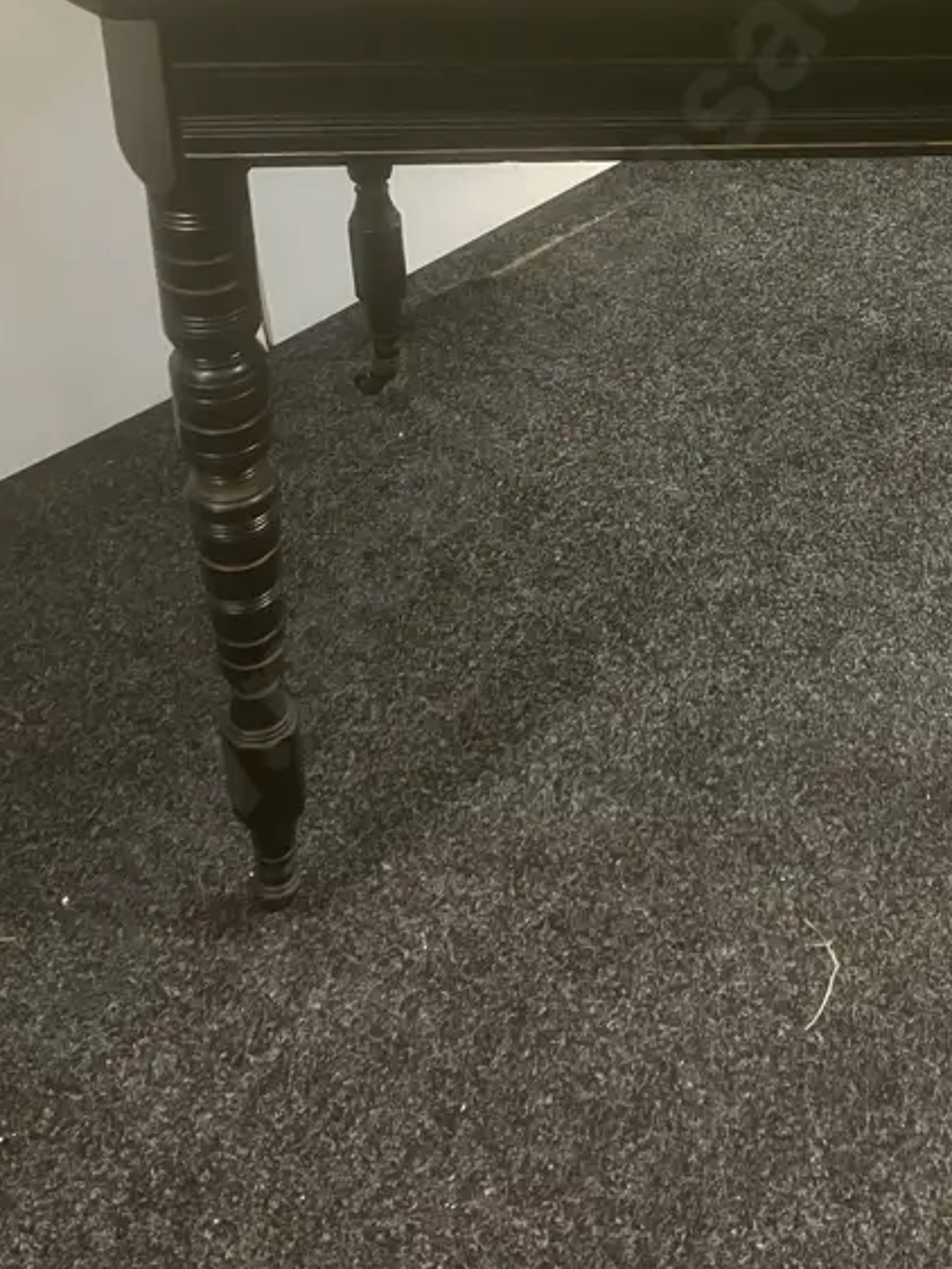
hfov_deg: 28.2
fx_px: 1869
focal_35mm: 51
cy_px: 133
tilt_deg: -24.7
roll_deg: +3.7
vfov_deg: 35.3
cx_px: 706
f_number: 1.8
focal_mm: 3.99
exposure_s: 1/50
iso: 320
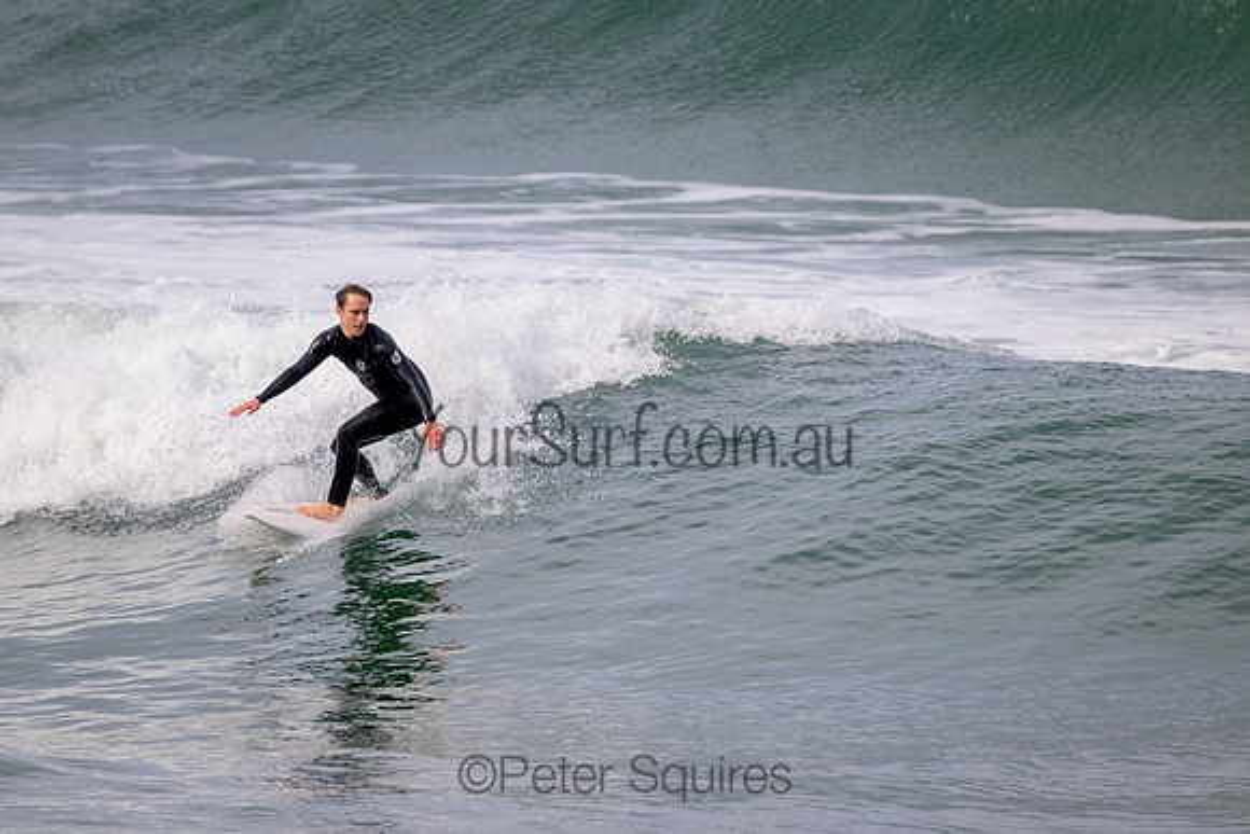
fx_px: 27783
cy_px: 417
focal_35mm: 800
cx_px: 625
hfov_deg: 2.6
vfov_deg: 1.7
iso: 1250
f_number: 11
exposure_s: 1/2000
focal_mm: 800
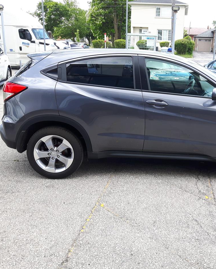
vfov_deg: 44.8
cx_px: 153
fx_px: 328
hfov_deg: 35.9
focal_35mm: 41
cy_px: 134
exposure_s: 1/215
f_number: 1.9
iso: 40
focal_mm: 3.7
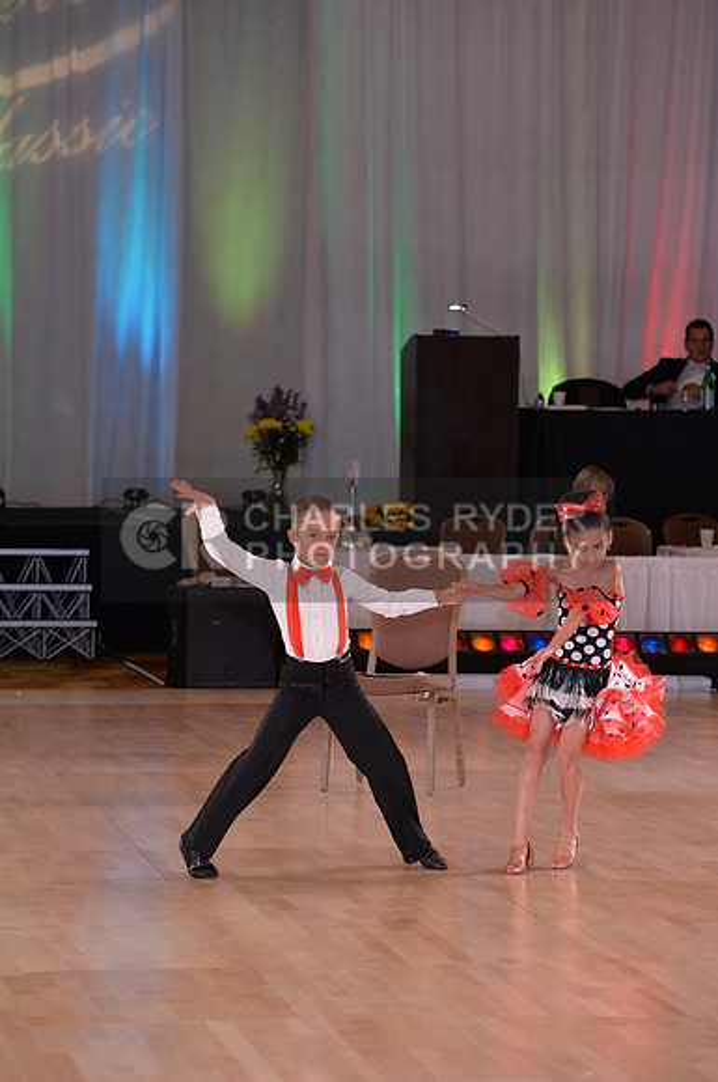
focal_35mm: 145
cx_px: 359
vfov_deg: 14.2
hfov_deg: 9.4
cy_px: 541
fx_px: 4351
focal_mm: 145
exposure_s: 1/250
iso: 2000
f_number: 5.6
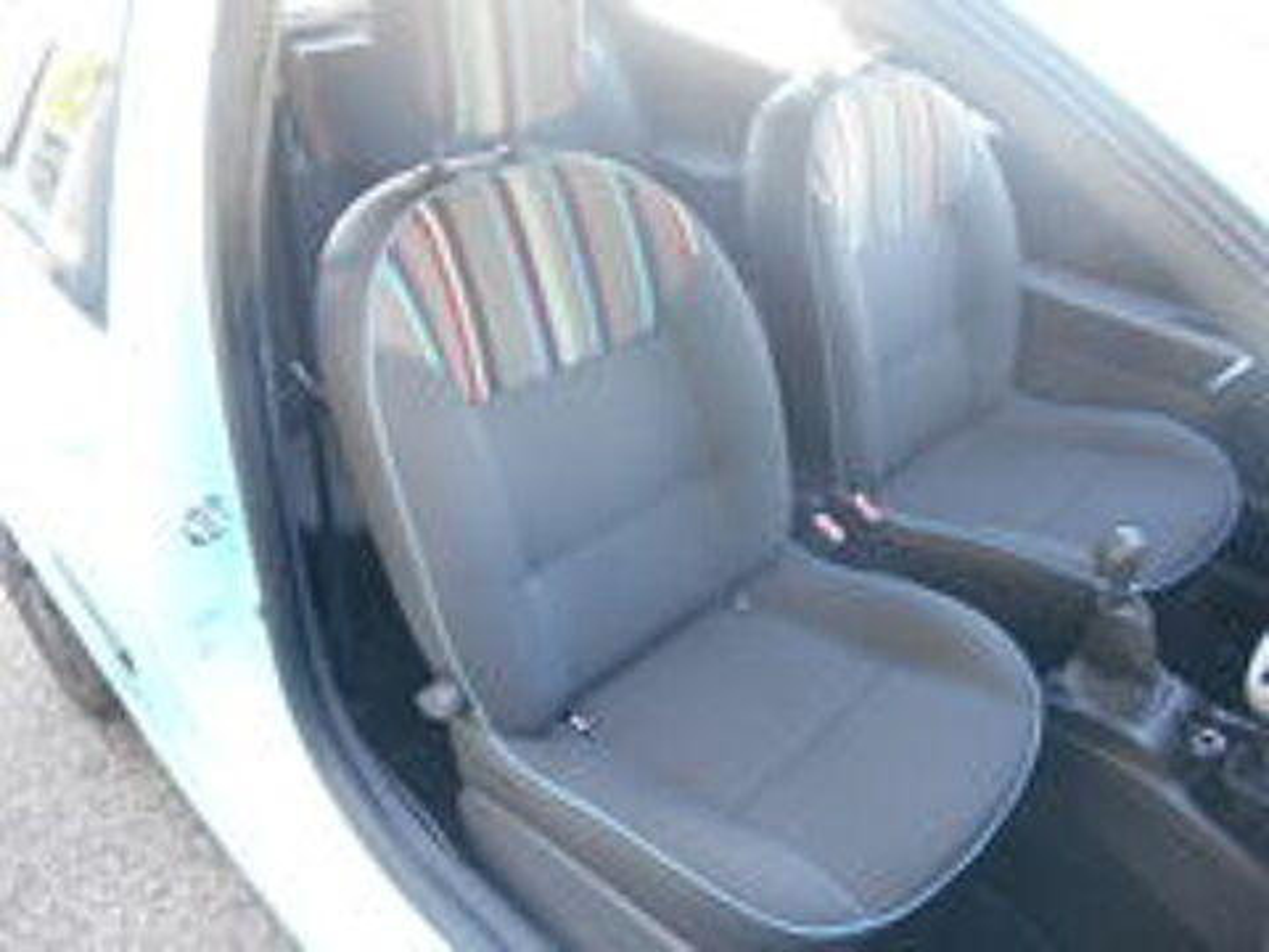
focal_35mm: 26
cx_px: 634
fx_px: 953
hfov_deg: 67.3
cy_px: 476
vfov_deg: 53.1
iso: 250
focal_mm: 4.6
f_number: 3.2
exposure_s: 1/30
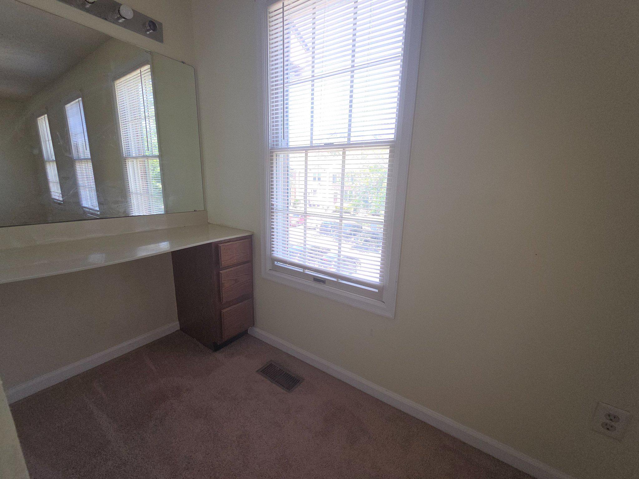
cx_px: 320
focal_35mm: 13
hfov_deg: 106.2
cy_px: 240
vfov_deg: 89.9
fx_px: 240
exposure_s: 1/120
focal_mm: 2.2
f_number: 2.2
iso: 100
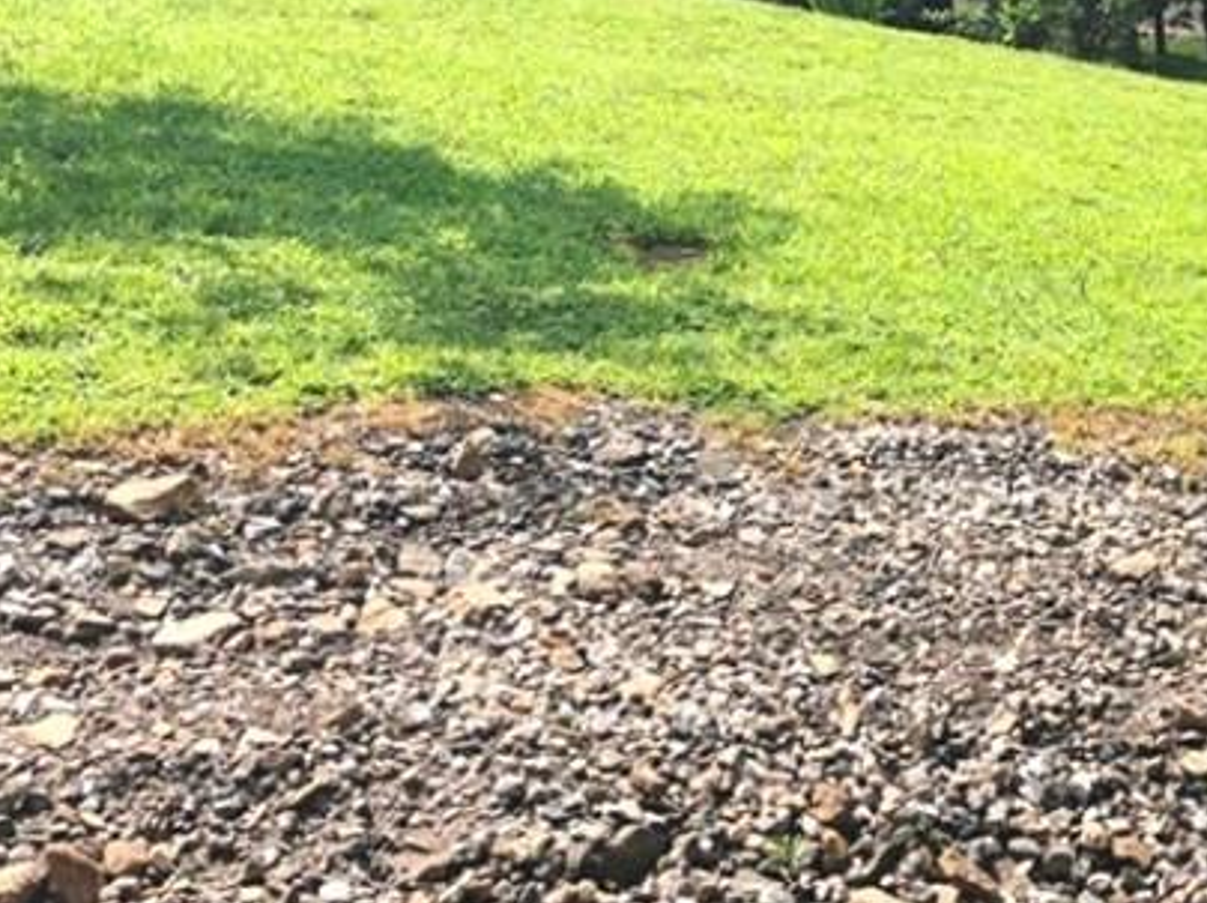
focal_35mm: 71
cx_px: 1040
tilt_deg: -11.8
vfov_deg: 19.9
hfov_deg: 26.7
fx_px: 2473
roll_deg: +1.9
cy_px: -52
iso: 20
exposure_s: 1/873
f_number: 1.8
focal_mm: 3.99
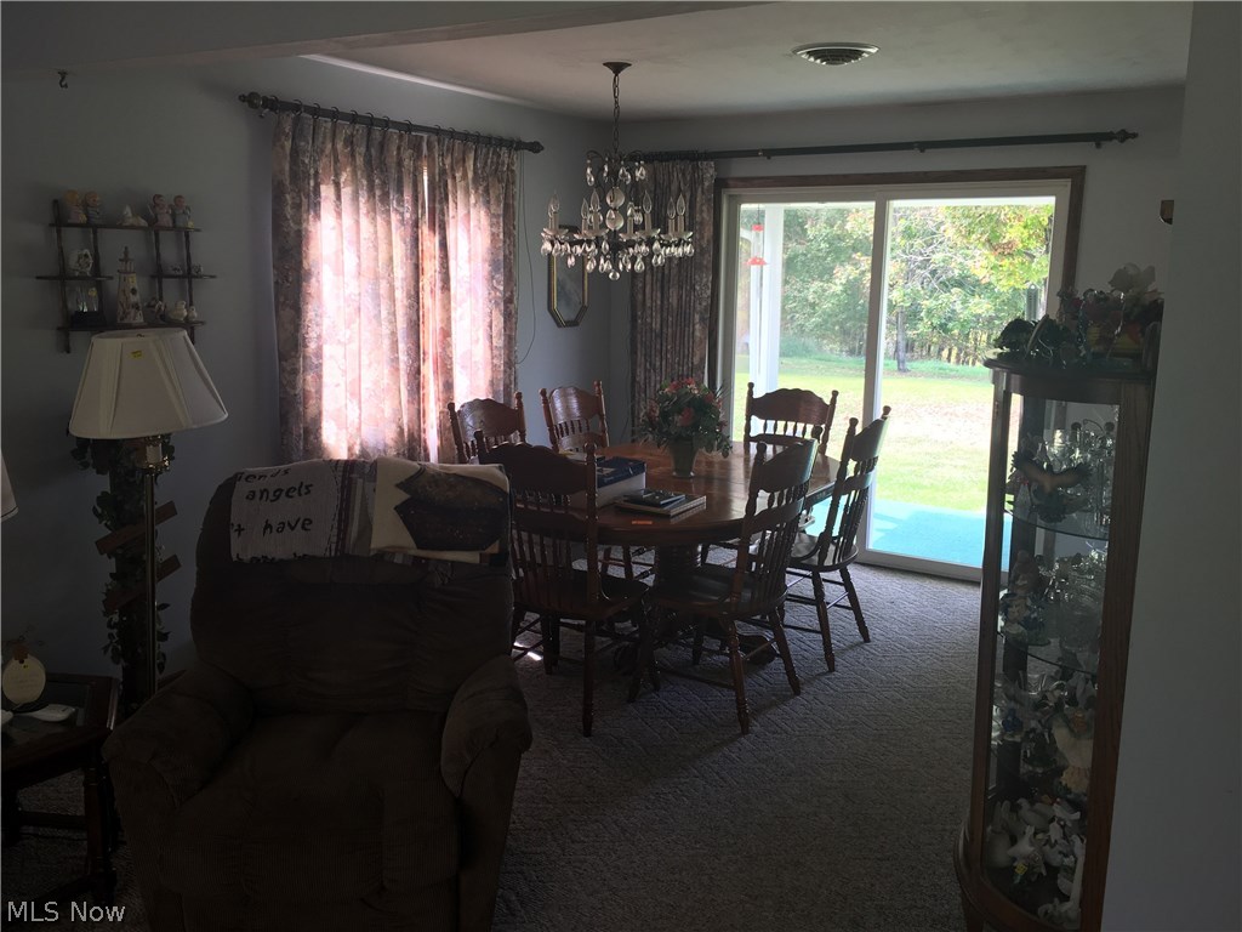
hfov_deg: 61.7
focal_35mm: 29
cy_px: 466
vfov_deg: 48.2
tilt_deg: -9.4
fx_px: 1041
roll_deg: -1.4
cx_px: 621
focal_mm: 4.15
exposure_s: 1/40
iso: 25
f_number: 2.2
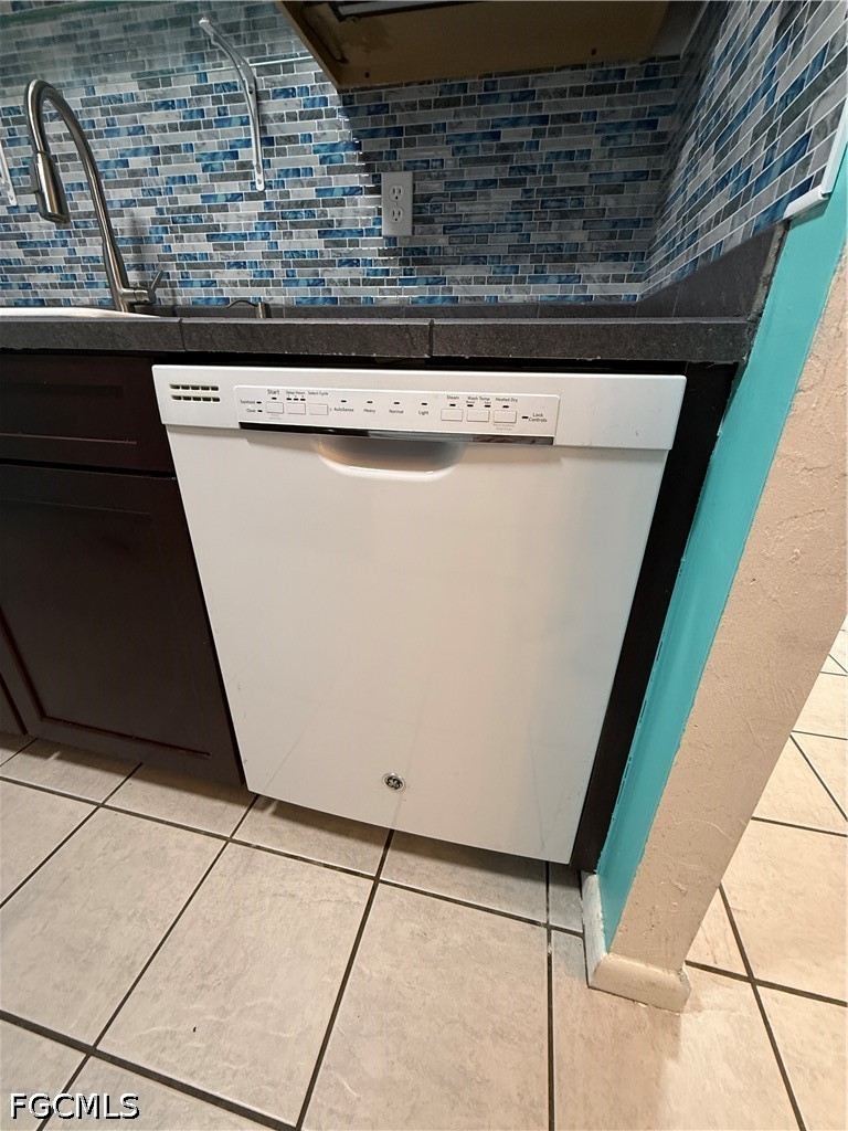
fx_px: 457
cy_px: 566
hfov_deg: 85.7
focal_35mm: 14
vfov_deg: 102.1
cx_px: 424
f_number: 2.2
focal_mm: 2.22
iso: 250
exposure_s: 1/60
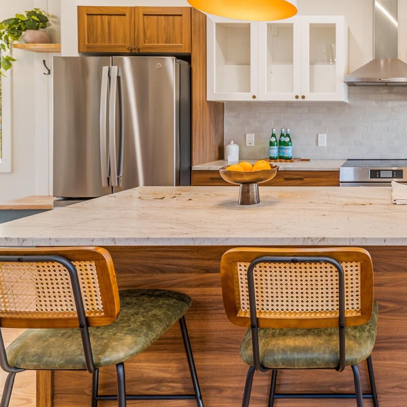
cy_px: 131
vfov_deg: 57.6
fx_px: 359
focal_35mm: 27
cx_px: 380
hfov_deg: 50.9
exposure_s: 1/50
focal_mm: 14
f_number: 4.5
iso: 100
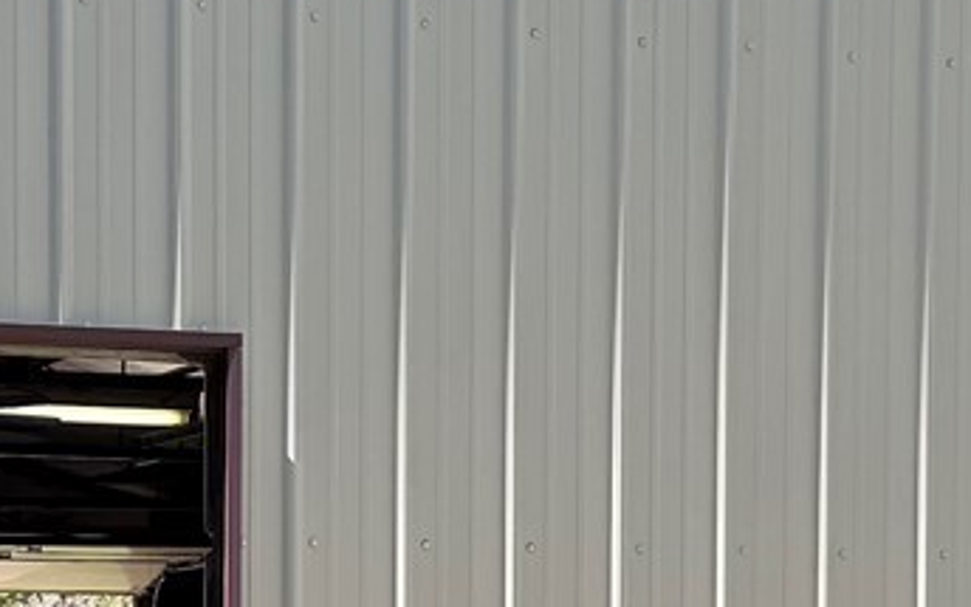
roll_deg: +0.8
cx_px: 390
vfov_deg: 9.1
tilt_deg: -1.1
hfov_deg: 14.7
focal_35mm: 142
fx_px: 3758
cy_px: 816
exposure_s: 1/2299
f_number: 1.78
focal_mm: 6.76
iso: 80
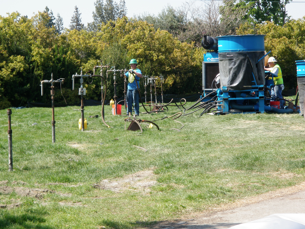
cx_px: 158
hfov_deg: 18.5
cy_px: 111
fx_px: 934
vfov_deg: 14.0
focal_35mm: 106
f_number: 5.1
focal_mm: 18.2
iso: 50
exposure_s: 1/125
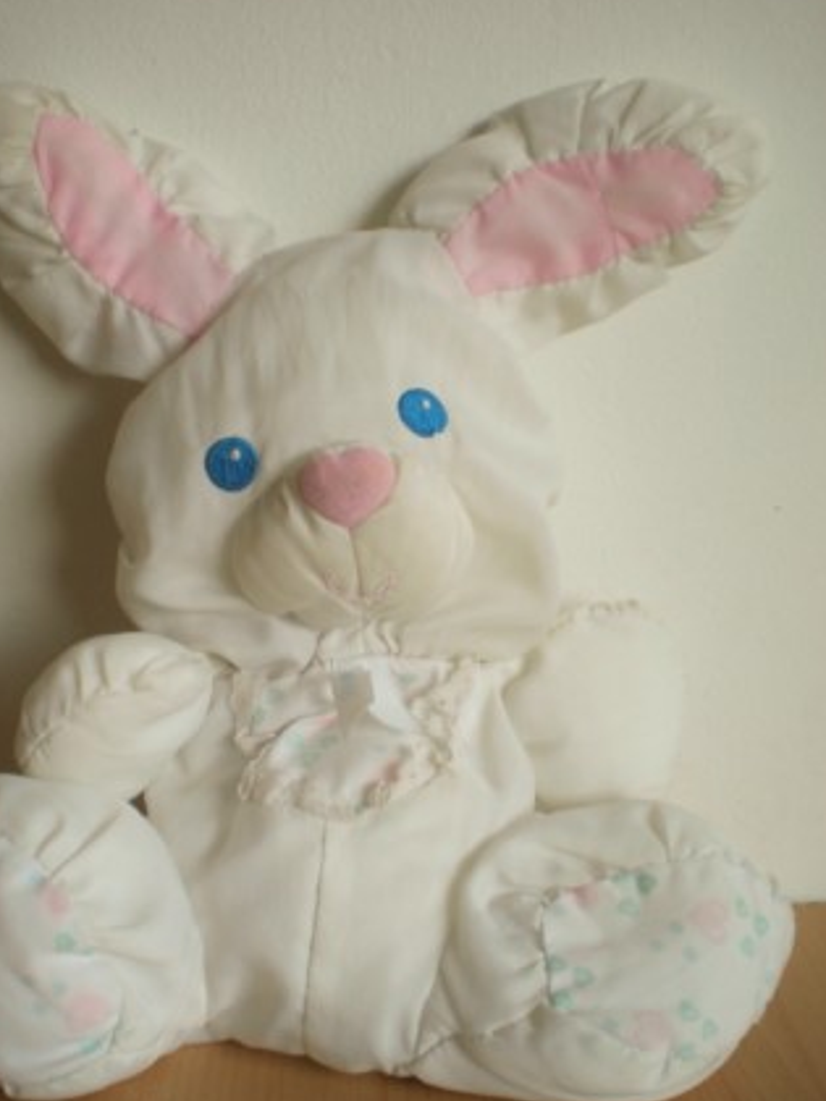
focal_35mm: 47
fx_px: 1495
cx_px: 354
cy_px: 600
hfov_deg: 30.8
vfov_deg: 40.4
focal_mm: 6.3
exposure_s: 1/103
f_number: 3.1
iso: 64
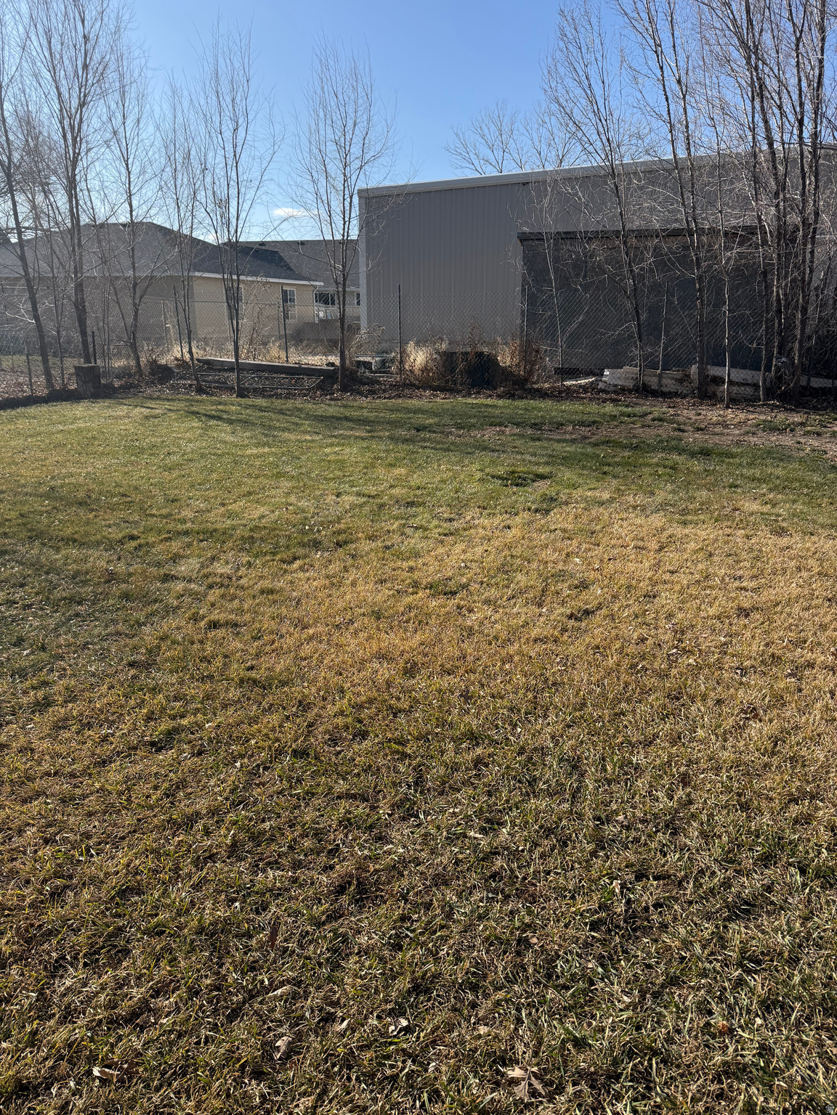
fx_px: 774
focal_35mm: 24
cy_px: 558
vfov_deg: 71.6
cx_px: 418
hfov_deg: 56.8
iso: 100
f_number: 1.78
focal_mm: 6.76
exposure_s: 1/5714
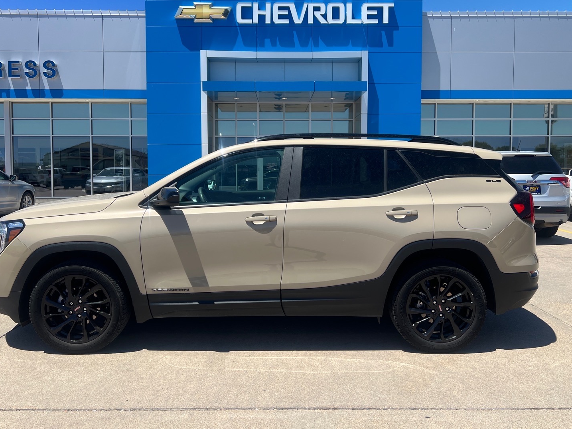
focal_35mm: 29
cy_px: 190
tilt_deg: -2.6
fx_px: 479
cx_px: 282
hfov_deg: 61.6
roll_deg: +0.7
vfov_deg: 48.1
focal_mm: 5.7
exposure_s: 1/3257
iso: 50
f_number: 1.5
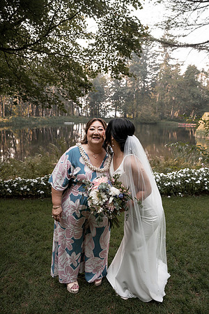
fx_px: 209
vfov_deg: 73.7
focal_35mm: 24
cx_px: 104
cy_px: 157
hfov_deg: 53.1
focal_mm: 24
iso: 200
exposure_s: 1/320
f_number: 3.5
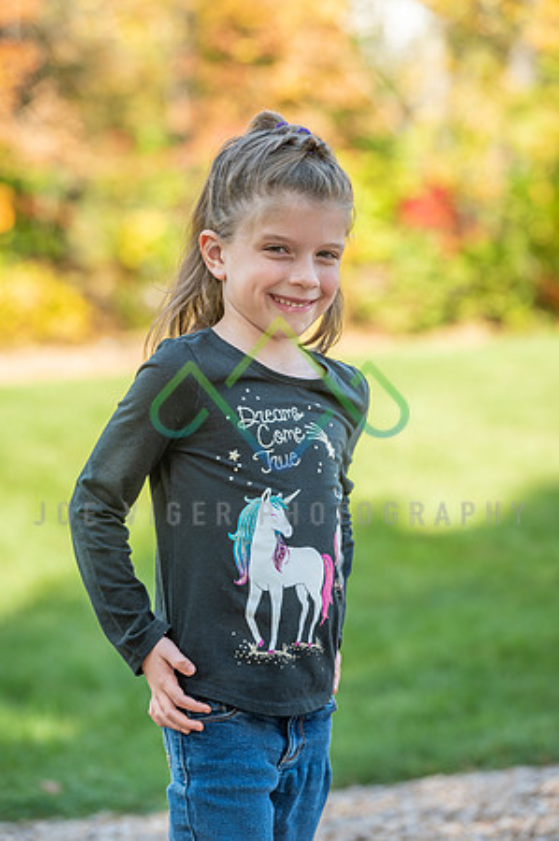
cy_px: 420
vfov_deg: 10.6
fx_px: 4552
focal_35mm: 195
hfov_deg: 7.0
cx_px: 280
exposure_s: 1/125
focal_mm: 195
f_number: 6.3
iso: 100
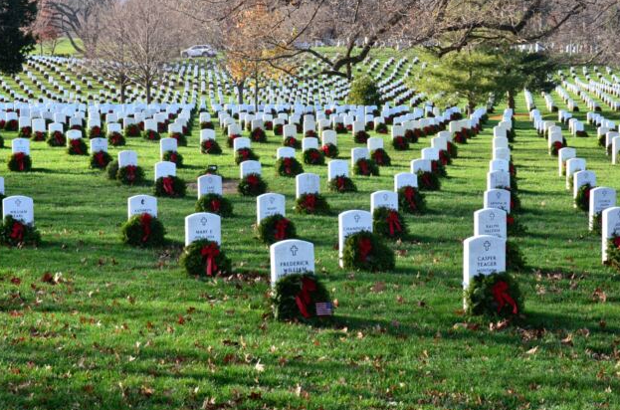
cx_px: 307
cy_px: 205
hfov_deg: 27.4
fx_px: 1271
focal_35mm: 74
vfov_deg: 18.3
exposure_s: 1/640
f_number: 11
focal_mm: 48
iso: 1600
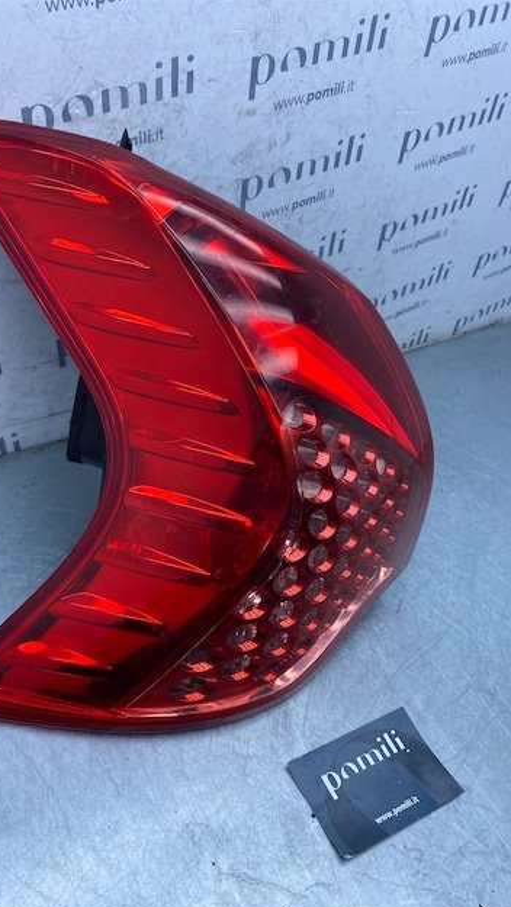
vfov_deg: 66.0
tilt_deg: -41.7
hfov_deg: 39.9
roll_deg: -13.9
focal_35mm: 29
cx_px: 187
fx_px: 698
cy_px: 463
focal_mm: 4.25
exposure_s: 1/698
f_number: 1.8
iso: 32
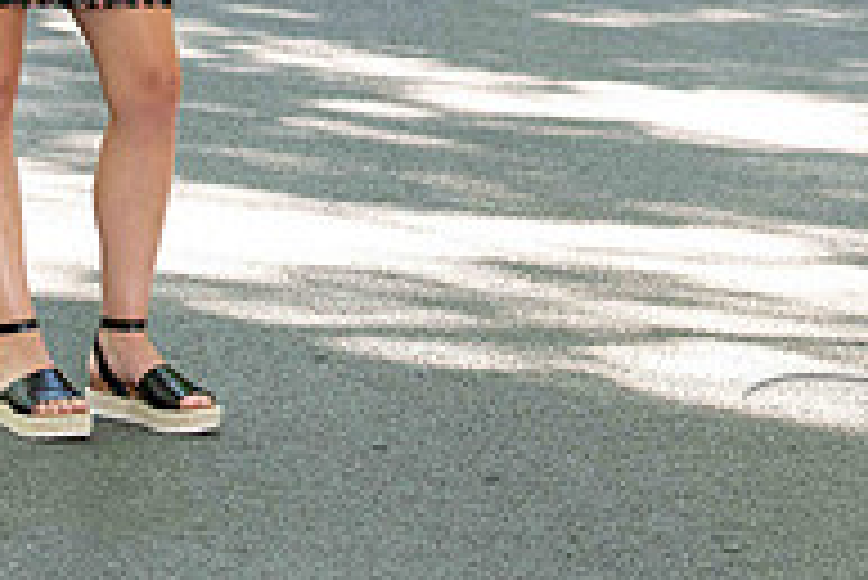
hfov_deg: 8.6
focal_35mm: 240
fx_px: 5791
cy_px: -232
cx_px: 252
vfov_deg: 5.7
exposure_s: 1/200
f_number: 3.5
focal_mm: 80
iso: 640
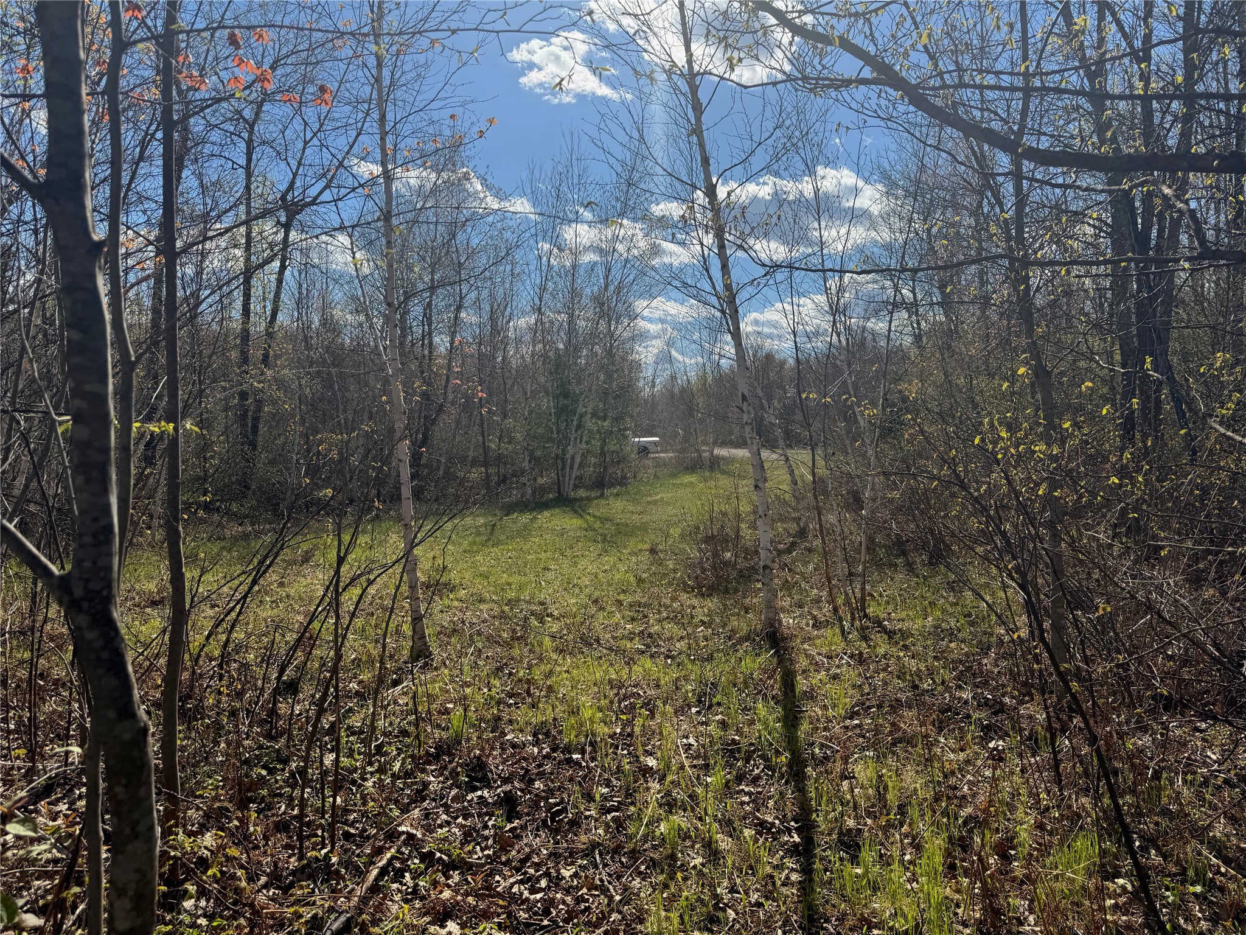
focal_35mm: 24
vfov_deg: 56.8
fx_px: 864
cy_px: 468
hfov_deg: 71.6
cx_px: 623
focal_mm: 6.76
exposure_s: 1/5348
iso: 80
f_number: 1.78
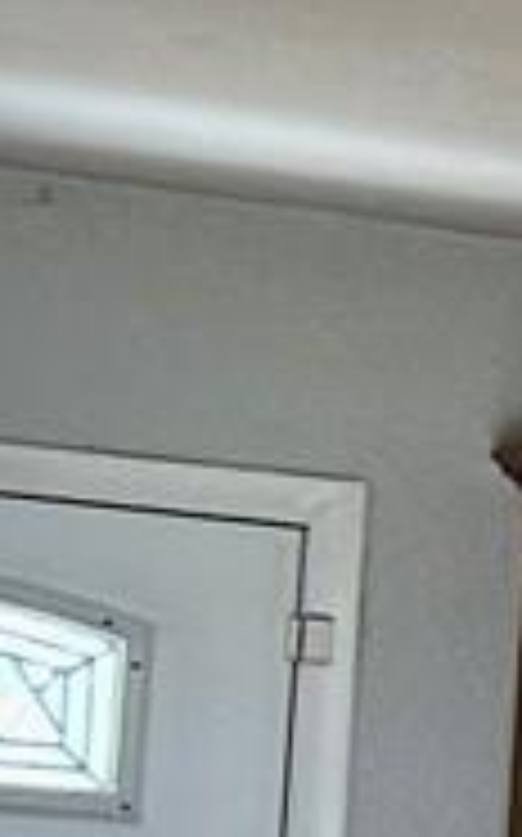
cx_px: 3154
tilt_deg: +0.5
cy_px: 1022
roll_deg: -3.0
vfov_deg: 8.8
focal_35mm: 237
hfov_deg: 4.3
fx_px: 5403
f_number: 1.5
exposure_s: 1/120
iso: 125
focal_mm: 5.7
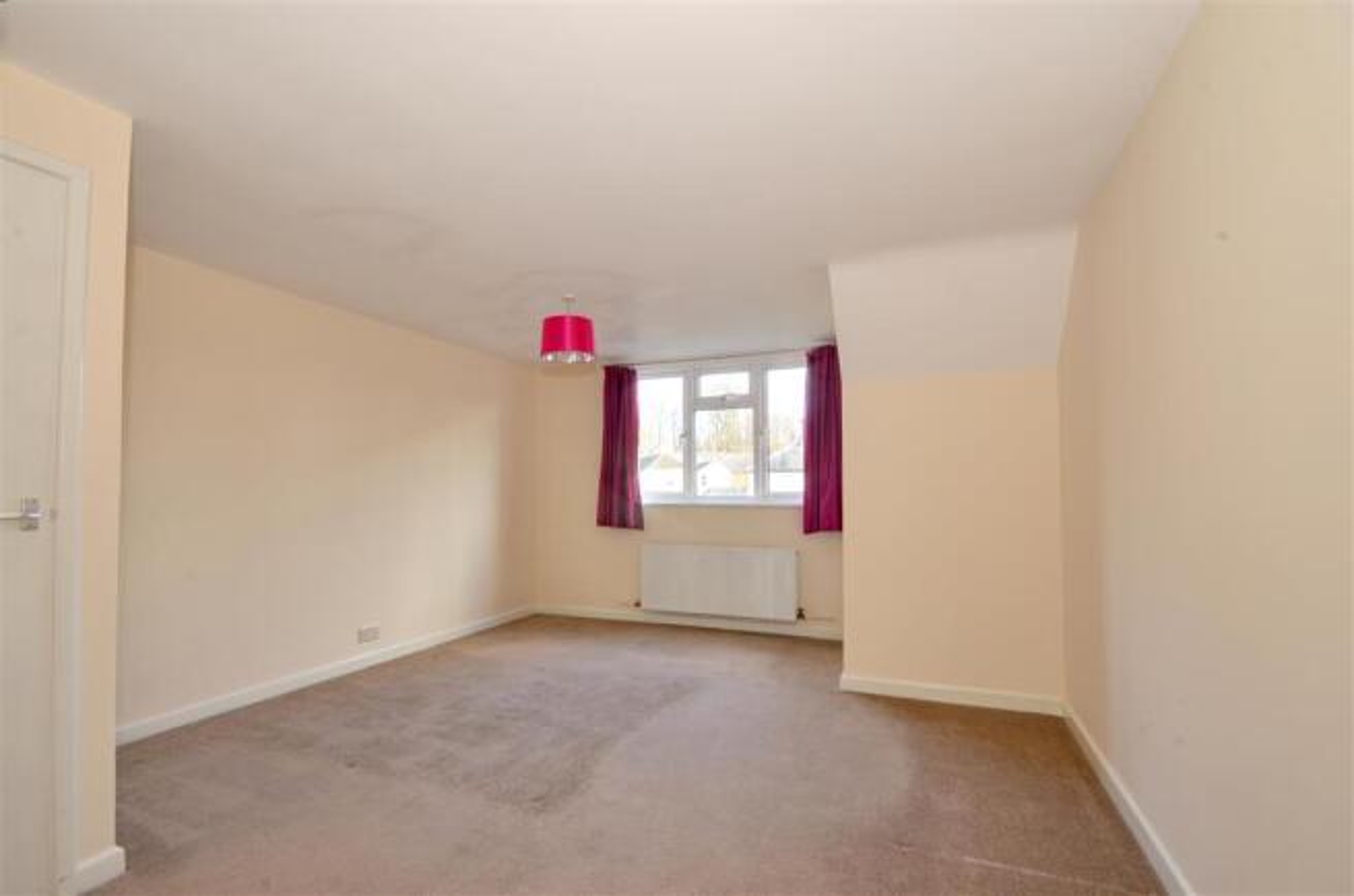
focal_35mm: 15
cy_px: 448
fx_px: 563
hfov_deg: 100.5
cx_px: 677
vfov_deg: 77.0
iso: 640
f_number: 11
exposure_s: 1/5
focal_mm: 10
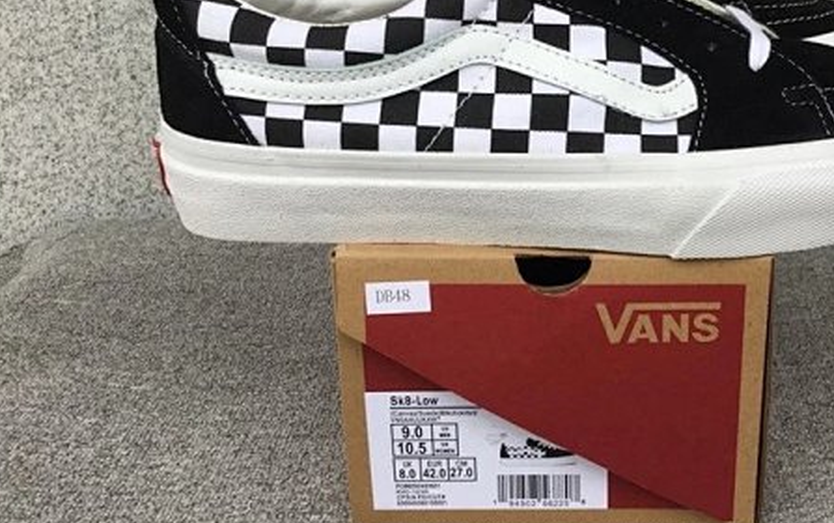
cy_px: 174
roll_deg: +0.2
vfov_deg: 27.3
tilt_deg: -18.9
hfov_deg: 41.8
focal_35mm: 47
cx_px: 588
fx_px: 1069
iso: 25
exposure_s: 1/100
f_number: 2.4
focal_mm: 3.3
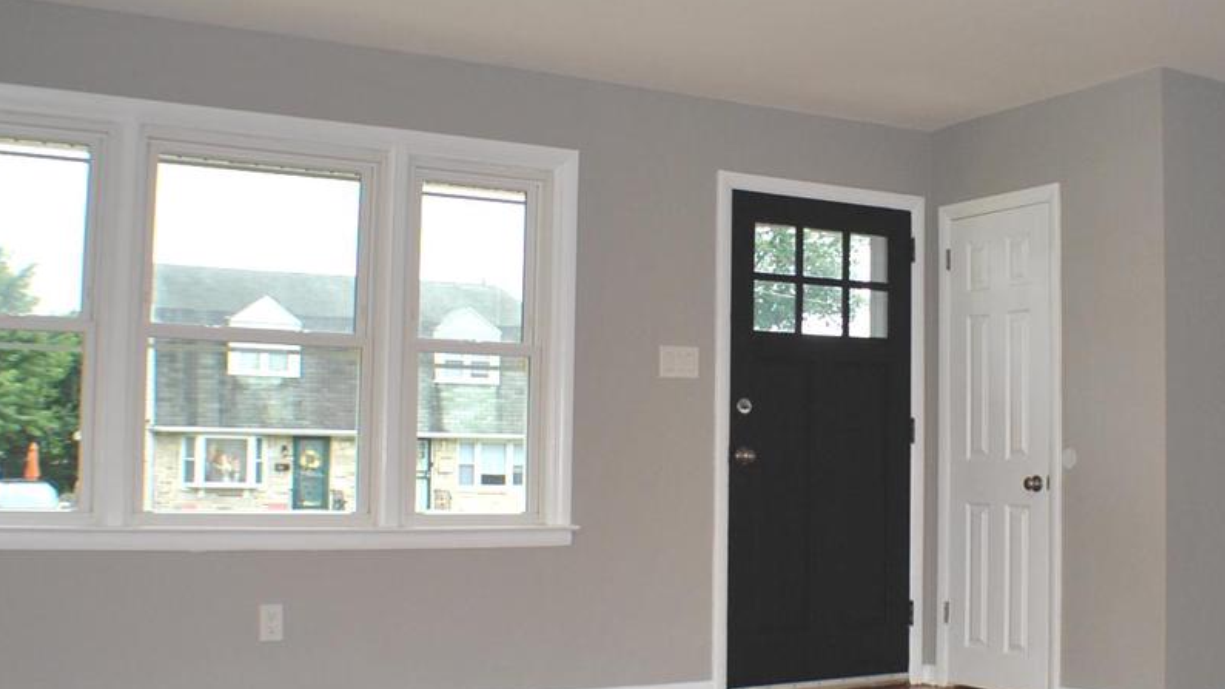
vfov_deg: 21.1
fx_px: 1851
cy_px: 355
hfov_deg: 36.4
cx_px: 774
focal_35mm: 57
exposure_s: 1/60
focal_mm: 20
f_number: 3.8
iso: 200
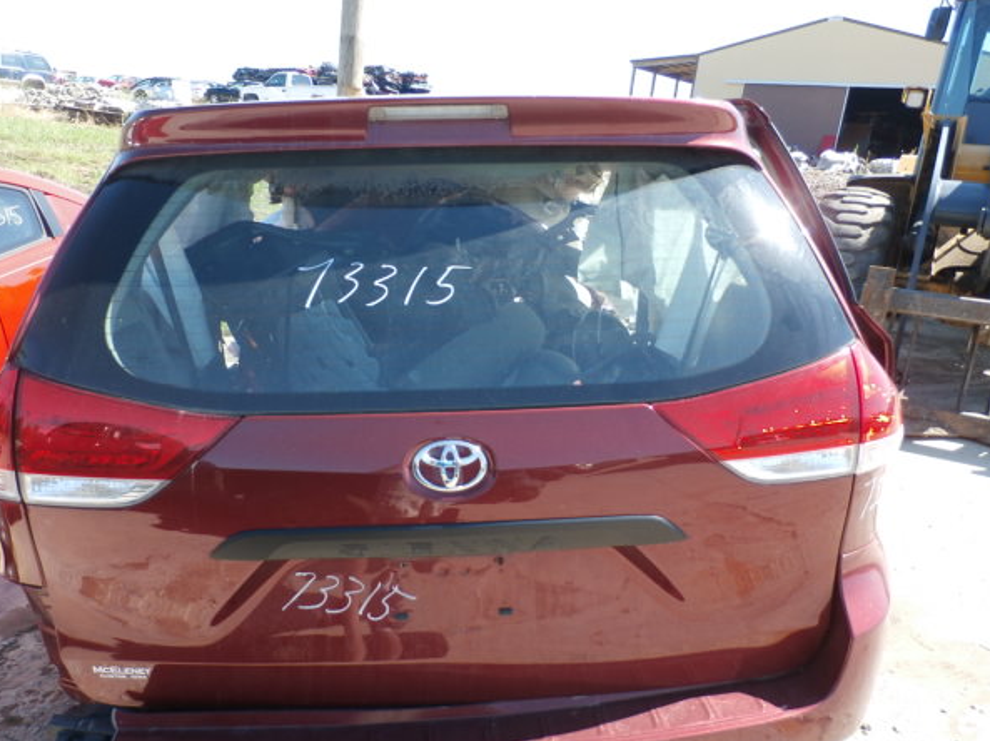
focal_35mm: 27
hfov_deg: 65.3
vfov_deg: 51.3
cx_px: 469
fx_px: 772
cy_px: 384
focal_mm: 4.5
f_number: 3
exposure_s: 1/250
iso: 100
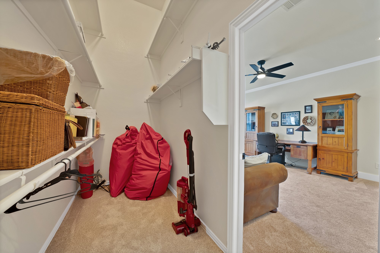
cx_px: 190
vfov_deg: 90.1
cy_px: 126
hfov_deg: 112.6
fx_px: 127
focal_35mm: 12
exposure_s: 1.6
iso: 640
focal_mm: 12
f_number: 9
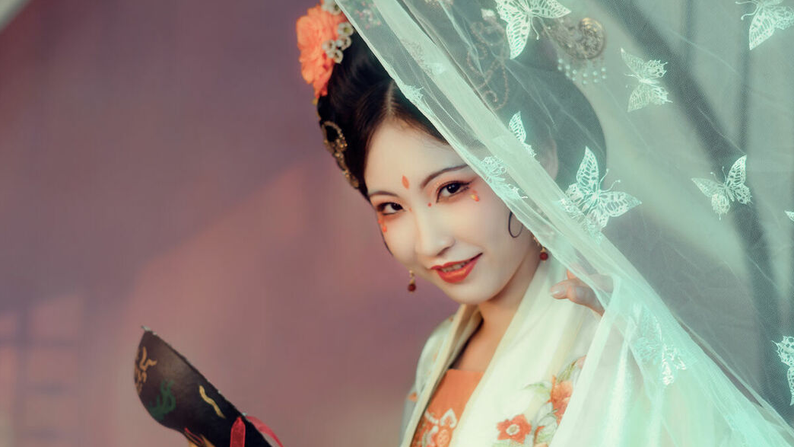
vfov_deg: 15.3
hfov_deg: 26.9
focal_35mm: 79
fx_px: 1663
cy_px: 252
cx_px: 398
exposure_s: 1/100
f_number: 2.5
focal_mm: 50
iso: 125
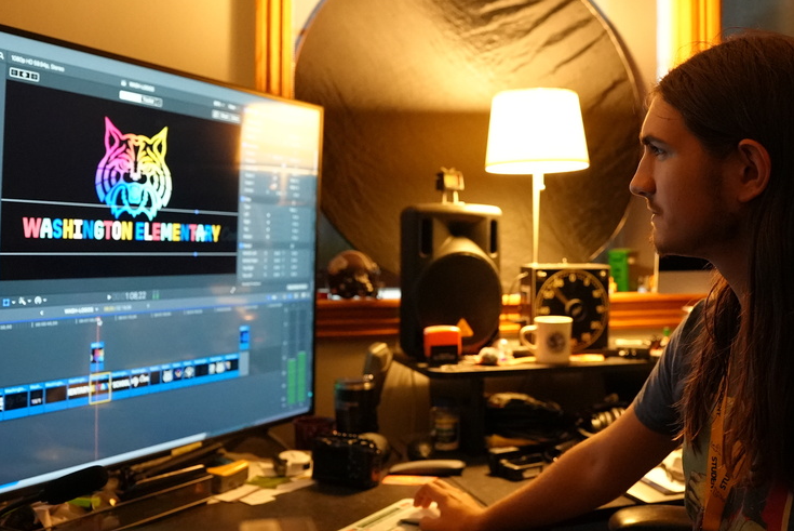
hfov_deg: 49.0
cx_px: 497
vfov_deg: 34.2
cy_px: 236
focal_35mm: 39
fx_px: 861
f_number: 3.2
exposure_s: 1/160
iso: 12800
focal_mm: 28
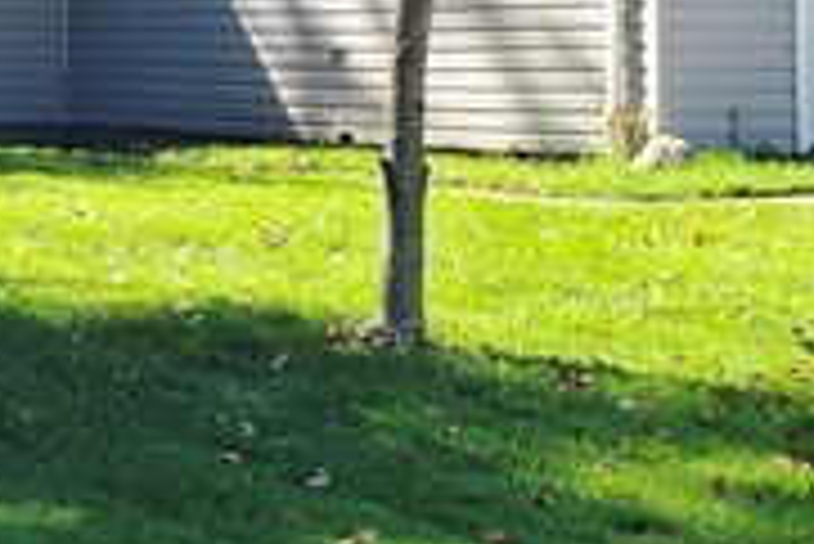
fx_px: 3055
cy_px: -112
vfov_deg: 10.0
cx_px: 36
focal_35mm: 135
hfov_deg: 15.0
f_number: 1.7
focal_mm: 6.25
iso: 80
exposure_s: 1/3333
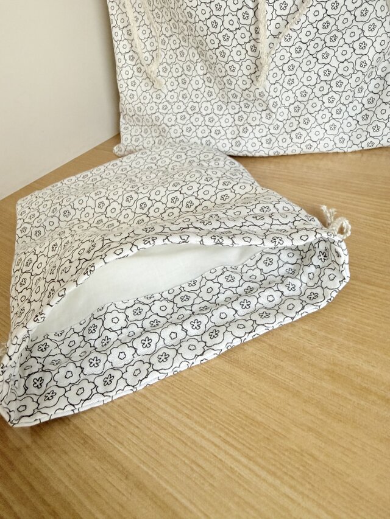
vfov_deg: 71.6
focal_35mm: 24
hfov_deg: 56.8
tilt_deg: -33.8
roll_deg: +14.2
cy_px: 260
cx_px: 195
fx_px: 360
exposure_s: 1/60
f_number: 2.2
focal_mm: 2.22
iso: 320
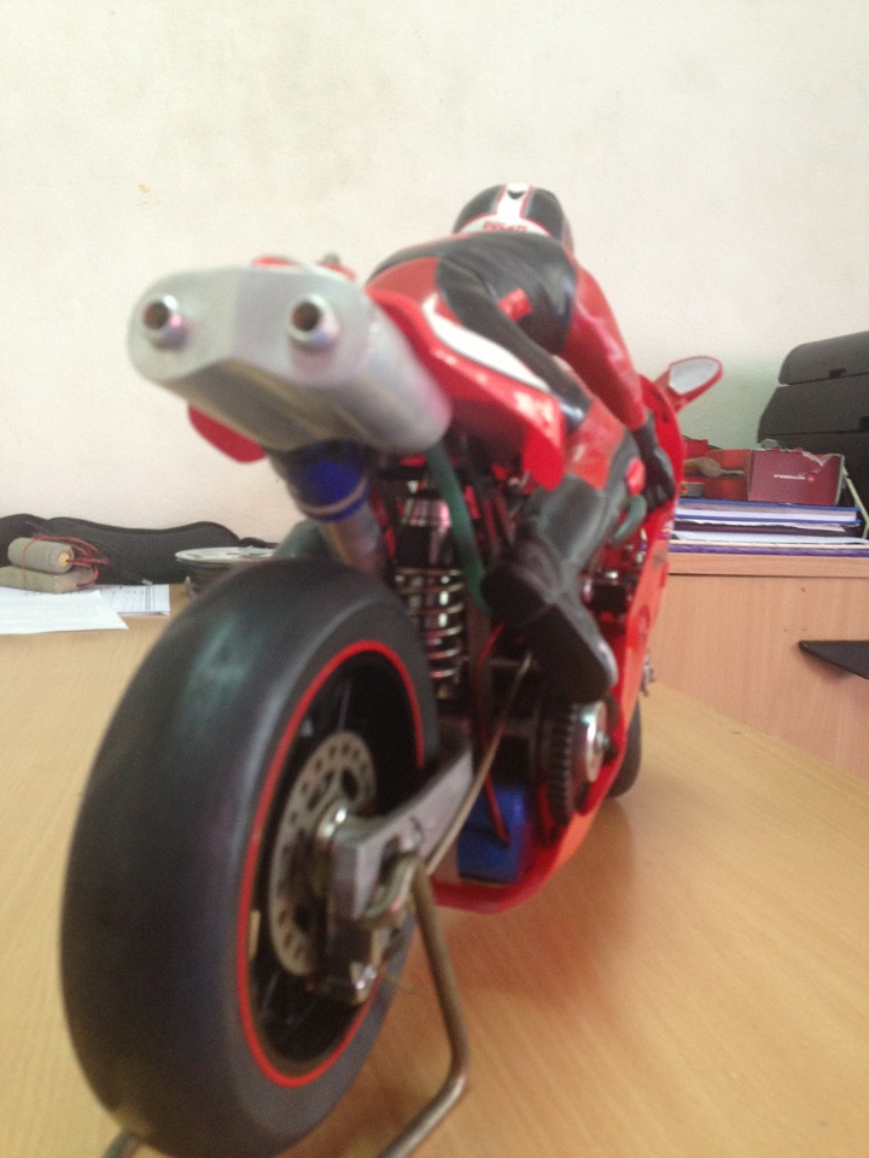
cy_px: 579
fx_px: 1105
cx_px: 434
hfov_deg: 42.9
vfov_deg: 55.4
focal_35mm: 33
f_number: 2.4
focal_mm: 4.13
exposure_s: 1/20
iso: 160
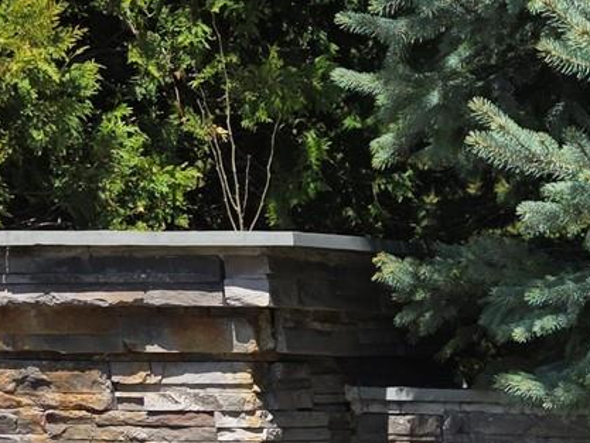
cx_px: 1231
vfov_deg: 12.7
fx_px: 1927
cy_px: 577
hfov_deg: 14.2
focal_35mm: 113
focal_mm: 6.3
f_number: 1.7
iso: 80
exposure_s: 1/3972
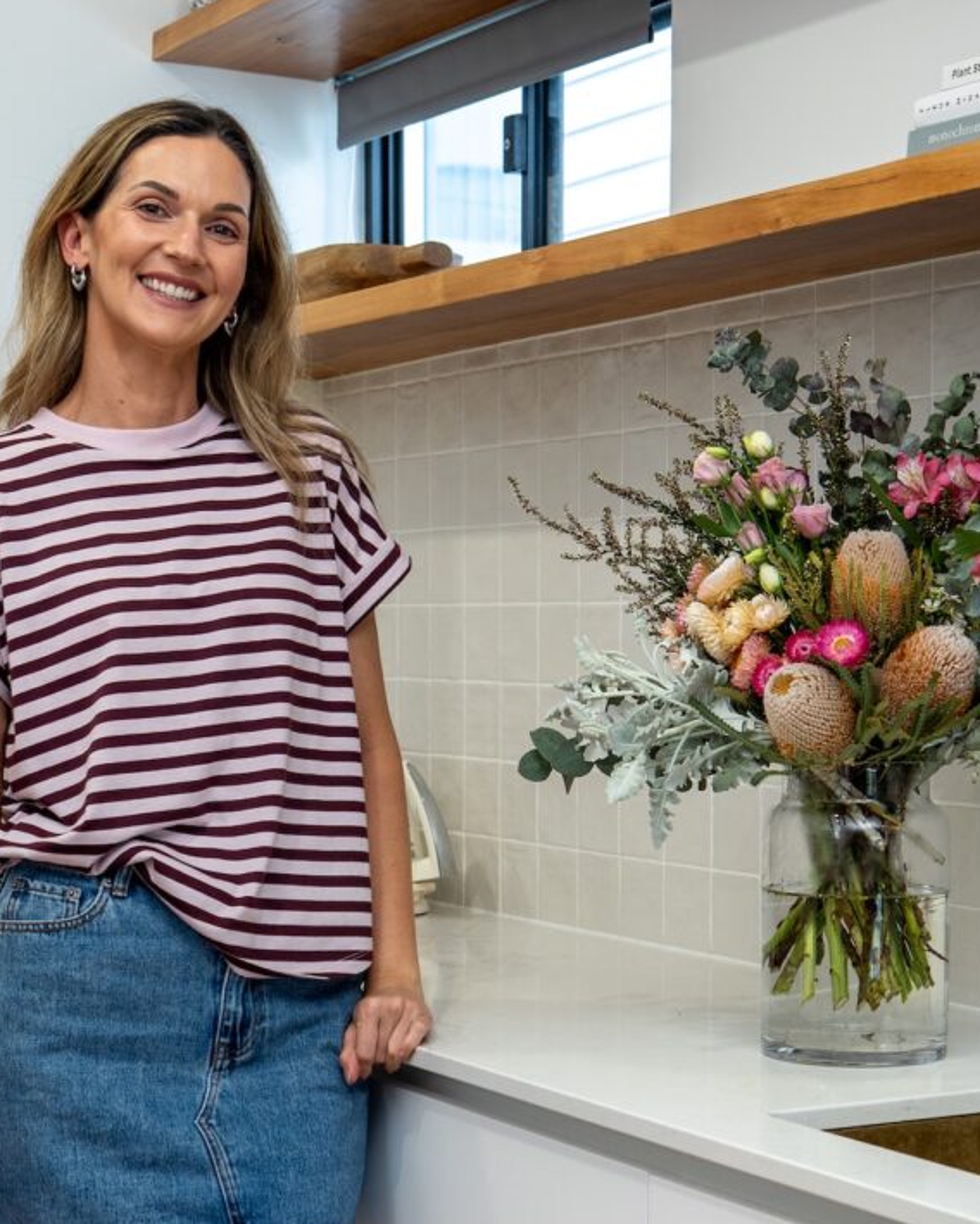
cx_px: 448
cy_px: 521
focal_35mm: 42
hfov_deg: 35.7
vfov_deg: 43.7
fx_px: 1521
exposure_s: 1/50
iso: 125
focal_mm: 21
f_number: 2.8
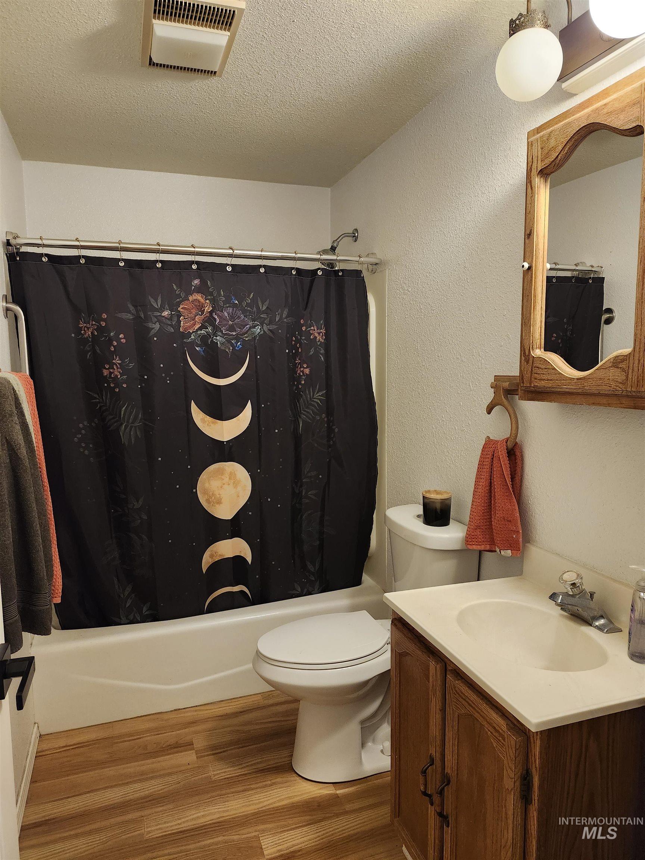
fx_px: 571
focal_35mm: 23
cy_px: 430
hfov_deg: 58.9
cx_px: 322
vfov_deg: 73.9
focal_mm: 5.54
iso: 1000
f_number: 1.8
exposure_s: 1/120
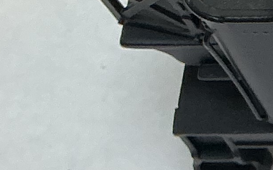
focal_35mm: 201
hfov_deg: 8.8
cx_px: 780
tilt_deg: -63.4
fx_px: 1495
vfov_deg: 6.5
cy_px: 1
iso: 50
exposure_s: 1/120
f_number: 1.8
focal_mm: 3
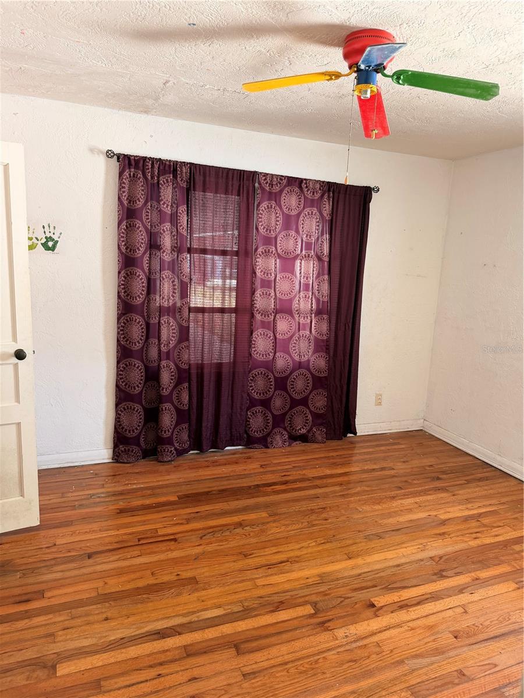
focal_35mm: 24
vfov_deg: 71.6
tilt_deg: -9.2
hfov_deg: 56.8
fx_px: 484
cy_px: 349
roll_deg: -2.3
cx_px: 262
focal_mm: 6.76
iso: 200
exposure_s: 1/67
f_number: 1.78
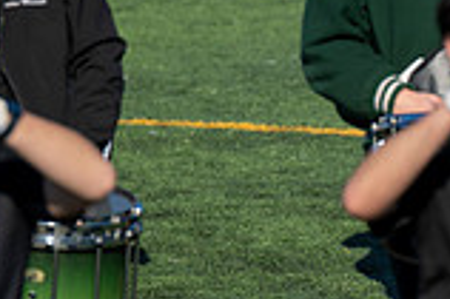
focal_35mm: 734
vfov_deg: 1.9
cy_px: -152
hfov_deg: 2.8
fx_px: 9165
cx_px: 766
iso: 160
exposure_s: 1/2000
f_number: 4
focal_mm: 200
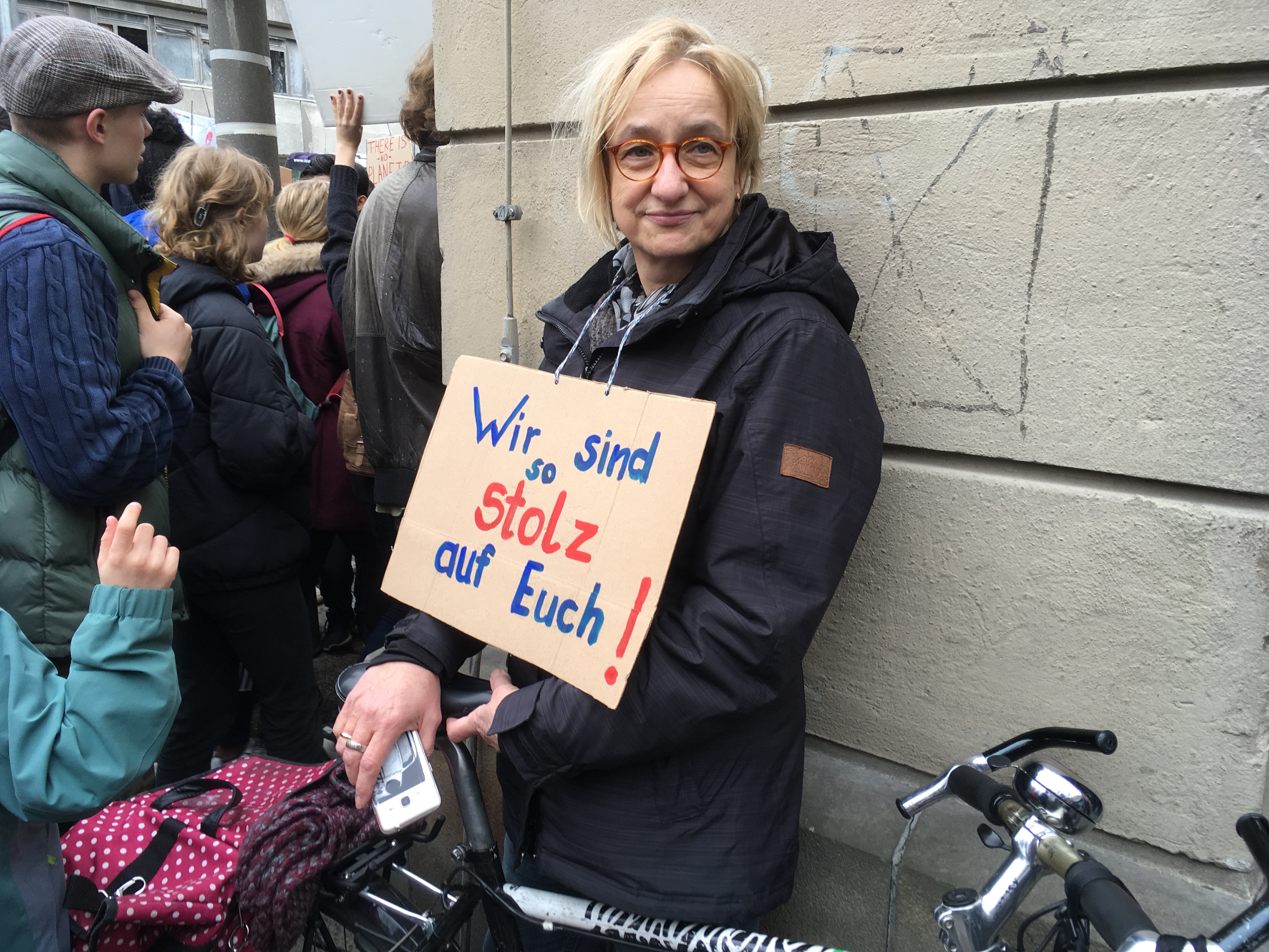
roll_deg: -0.1
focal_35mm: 29
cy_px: 476
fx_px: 1063
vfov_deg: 48.2
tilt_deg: -12.4
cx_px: 634
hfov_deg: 61.7
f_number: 2.2
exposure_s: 1/146
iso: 25
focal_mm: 4.15
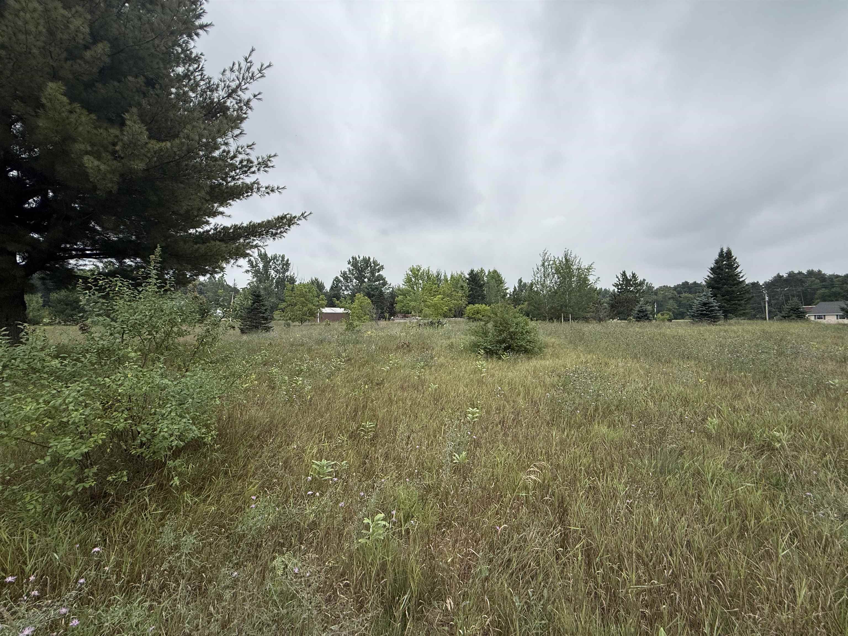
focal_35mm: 14
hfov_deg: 102.1
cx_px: 424
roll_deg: +2.5
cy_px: 318
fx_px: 343
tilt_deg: +1.1
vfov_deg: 85.7
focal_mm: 2.22
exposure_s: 1/955
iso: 50
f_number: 2.2
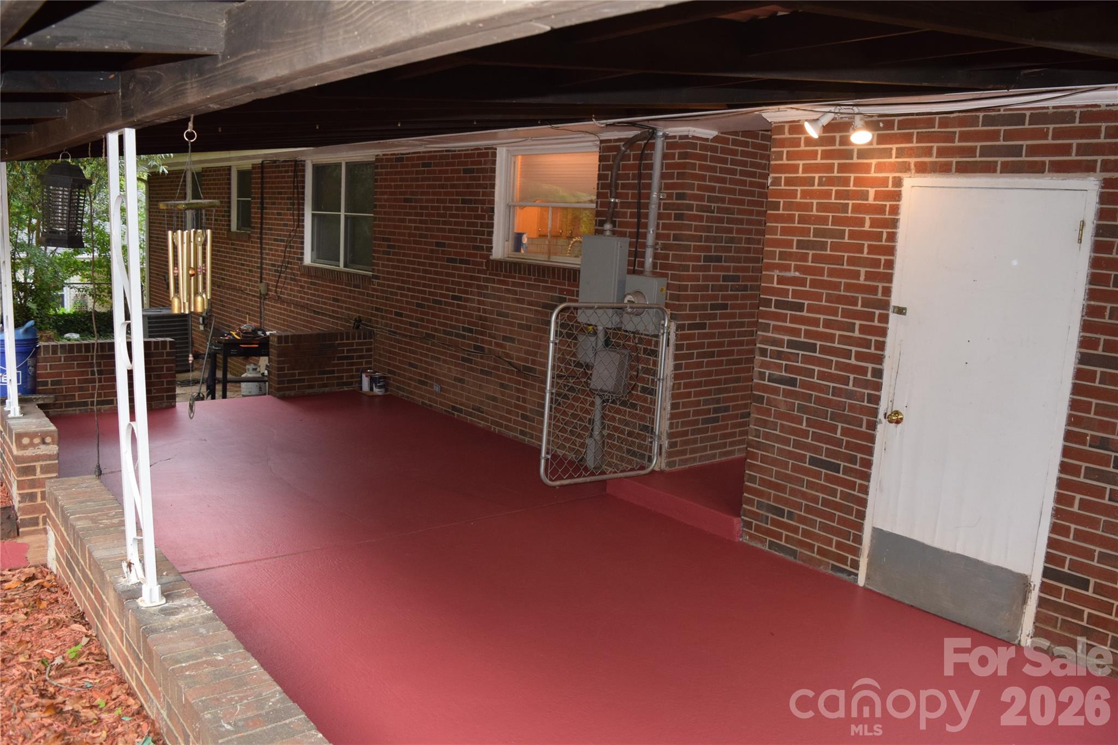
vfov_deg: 47.9
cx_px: 559
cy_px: 372
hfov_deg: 67.4
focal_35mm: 27
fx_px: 838
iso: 800
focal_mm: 18
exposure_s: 1/80
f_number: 4.5
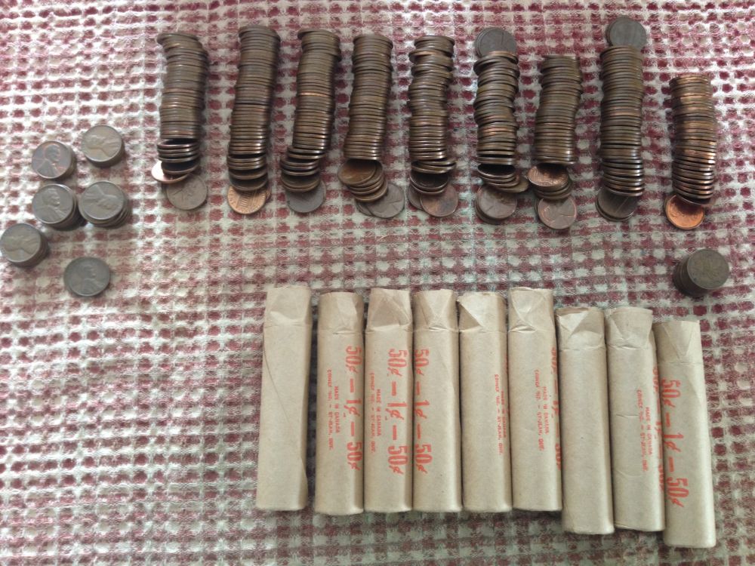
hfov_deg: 55.4
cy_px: 283
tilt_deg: -77.8
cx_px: 378
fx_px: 720
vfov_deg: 42.9
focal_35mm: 33
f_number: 2.4
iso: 100
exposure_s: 1/20
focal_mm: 4.12
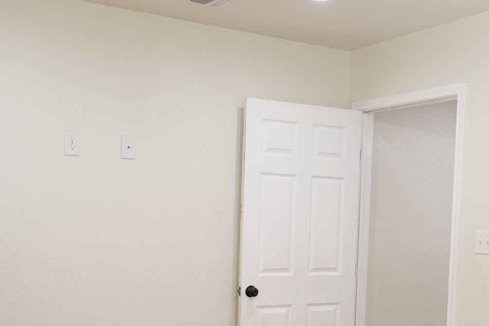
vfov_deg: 28.7
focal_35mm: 46
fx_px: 625
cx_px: 260
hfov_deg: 42.7
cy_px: 253
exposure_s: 1/60
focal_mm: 18
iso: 400
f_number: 2.8
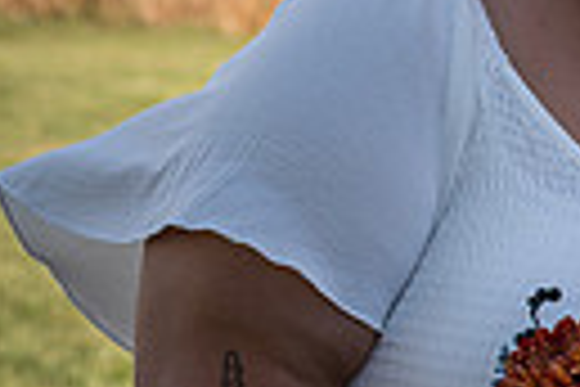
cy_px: 140
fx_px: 4189
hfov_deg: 7.5
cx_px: 1245
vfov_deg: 5.3
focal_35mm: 260
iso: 100
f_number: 5
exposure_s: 1/400
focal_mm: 58
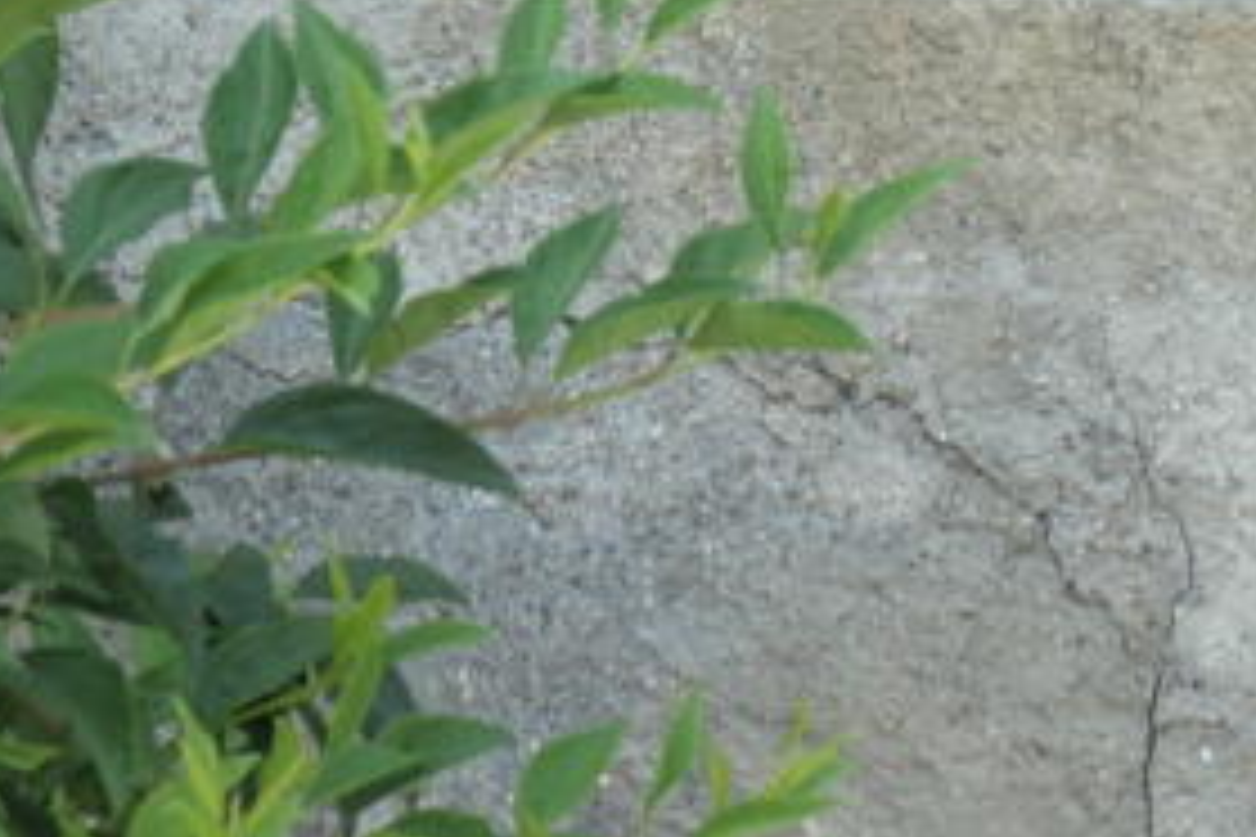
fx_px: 7326
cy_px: -400
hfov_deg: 9.8
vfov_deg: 6.5
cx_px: 972
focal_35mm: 210
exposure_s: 1/250
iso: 125
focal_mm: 14.4
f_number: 3.9
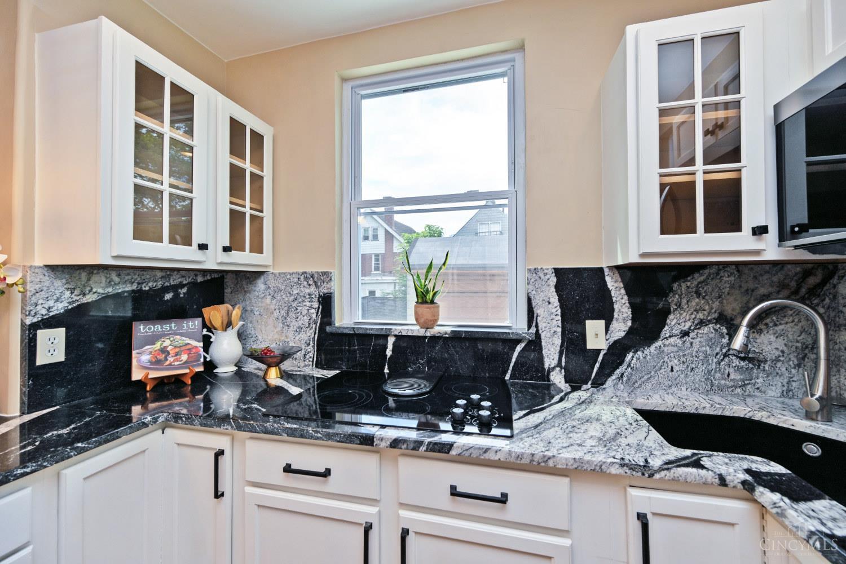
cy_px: 282
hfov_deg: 104.3
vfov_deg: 81.2
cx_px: 423
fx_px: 329
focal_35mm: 14
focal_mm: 14
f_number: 5.6
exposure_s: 1/125
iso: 110
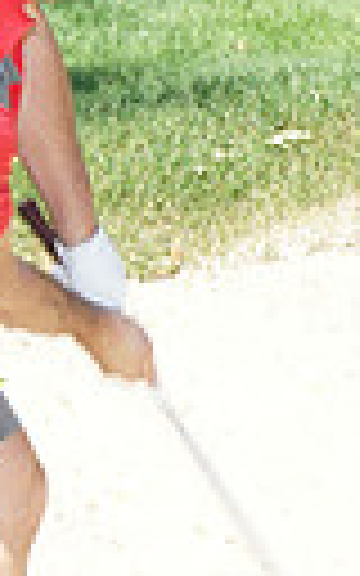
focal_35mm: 304
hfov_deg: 4.3
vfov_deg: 6.9
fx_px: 4772
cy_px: 227
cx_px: 18
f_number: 9
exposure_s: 1/200
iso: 200
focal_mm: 66
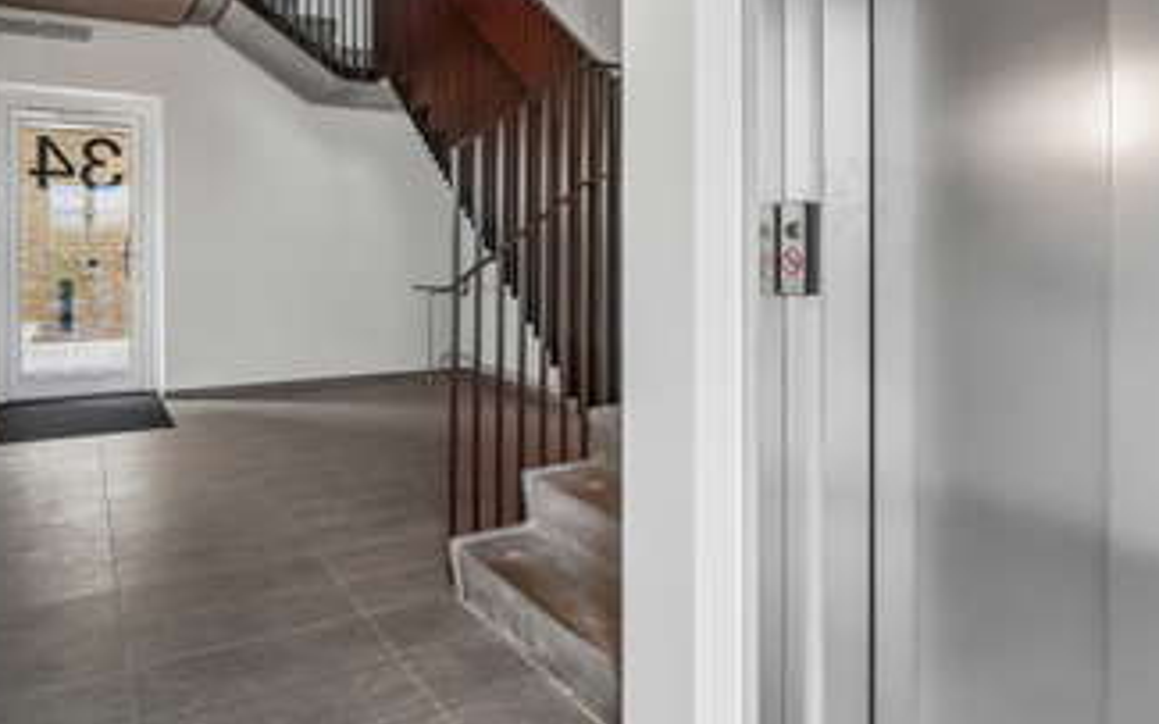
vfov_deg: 47.8
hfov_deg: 70.9
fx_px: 810
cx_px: 642
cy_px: 285
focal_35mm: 26
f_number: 8
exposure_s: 1/160
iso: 200
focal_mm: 13
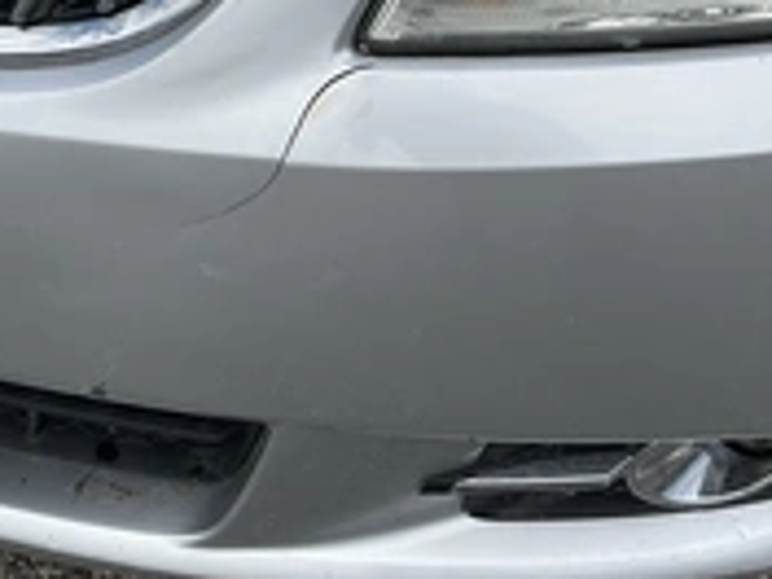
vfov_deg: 21.9
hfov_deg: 29.3
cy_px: 92
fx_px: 1472
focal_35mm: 66
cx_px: 320
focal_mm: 3
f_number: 1.8
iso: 25
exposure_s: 1/1912
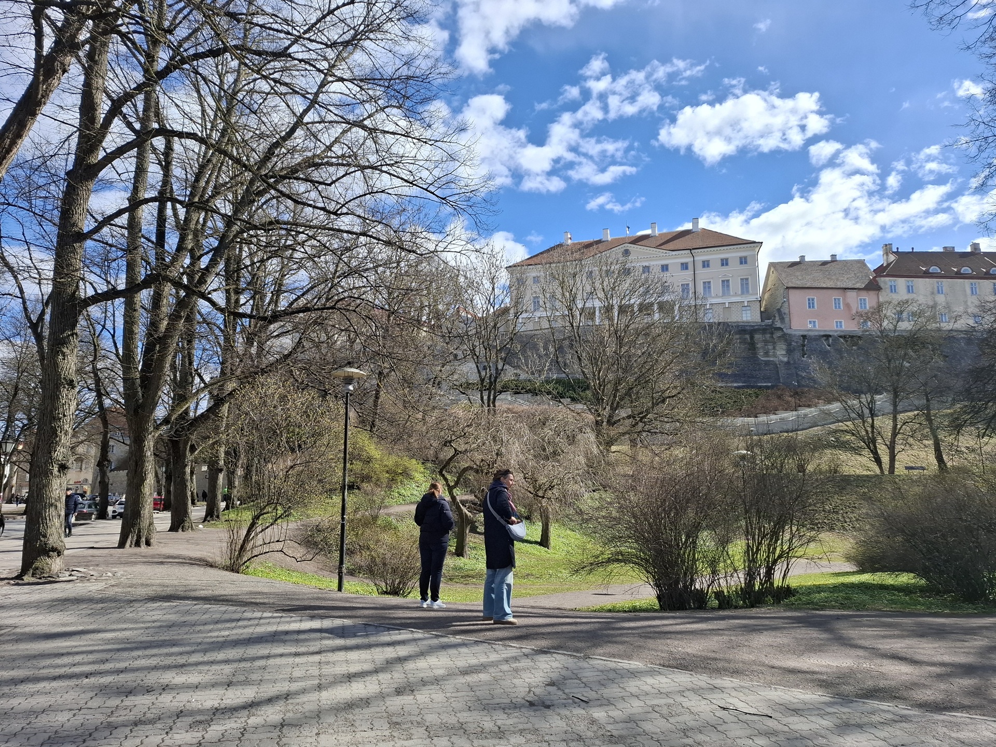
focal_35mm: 23
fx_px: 662
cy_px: 374
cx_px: 498
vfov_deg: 58.9
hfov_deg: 73.9
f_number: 1.8
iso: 50
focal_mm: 5.54
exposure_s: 1/2336
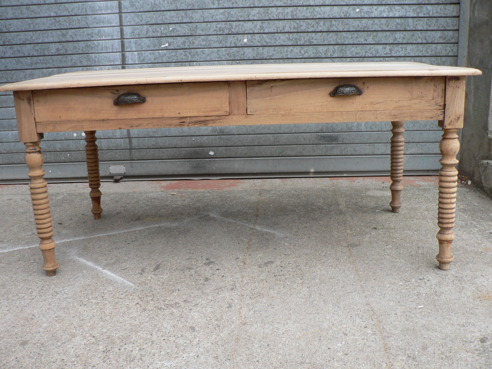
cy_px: 184
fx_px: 512
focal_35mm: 36
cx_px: 246
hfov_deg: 51.4
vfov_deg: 39.7
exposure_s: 1/30
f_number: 2.8
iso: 80
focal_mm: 6
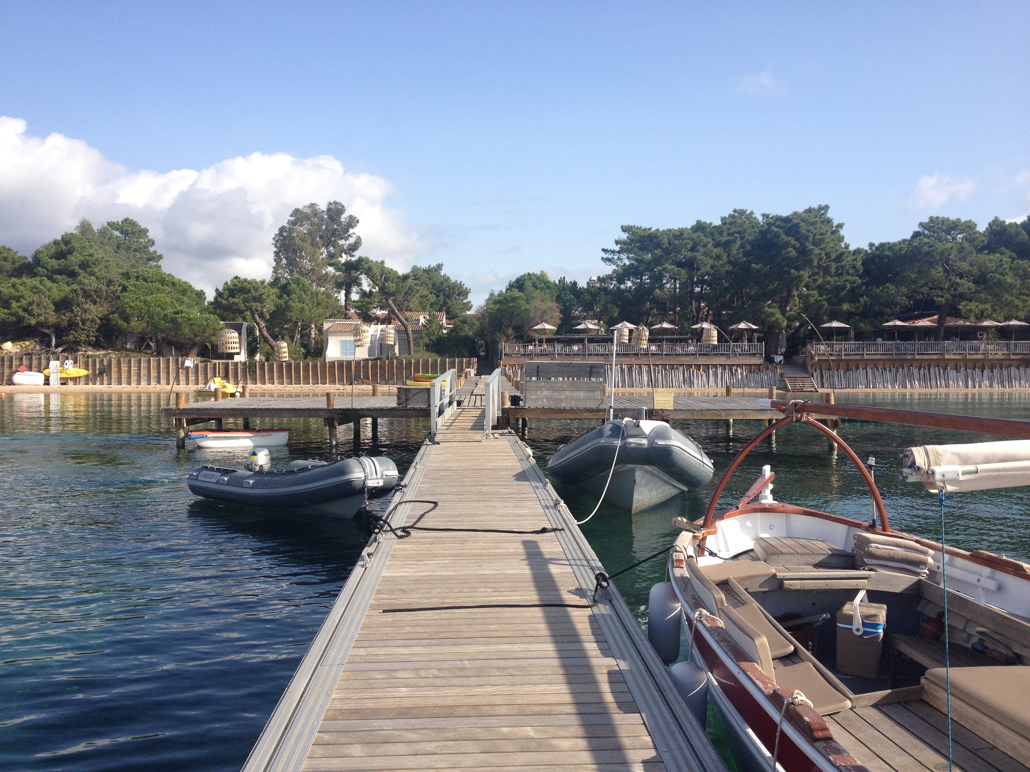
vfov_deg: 40.7
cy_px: 386
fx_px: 1041
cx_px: 515
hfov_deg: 52.6
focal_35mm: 35
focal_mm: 4.28
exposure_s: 1/1255
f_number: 2.4
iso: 64
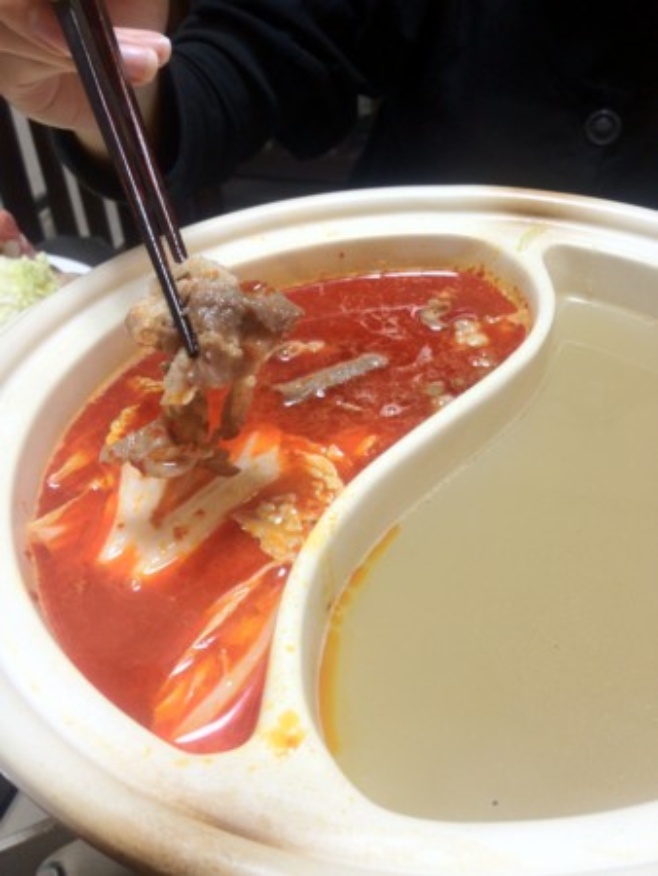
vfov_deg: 52.6
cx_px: 329
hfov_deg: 40.7
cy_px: 438
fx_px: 886
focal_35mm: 35
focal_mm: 4.28
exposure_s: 1/20
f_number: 2.4
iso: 100
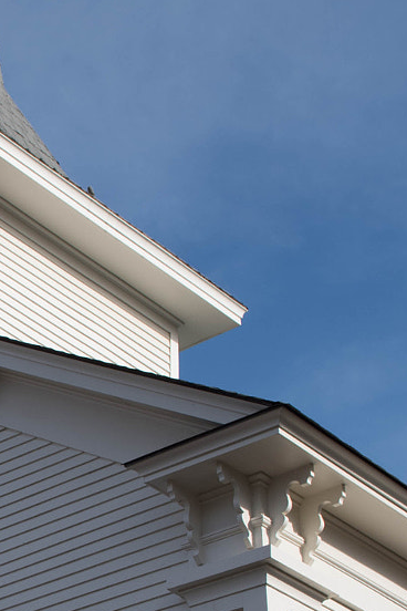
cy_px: 590
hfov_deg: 14.9
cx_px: -149
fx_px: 1475
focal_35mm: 87
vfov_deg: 22.6
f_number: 9
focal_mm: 20
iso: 100
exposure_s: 1/320
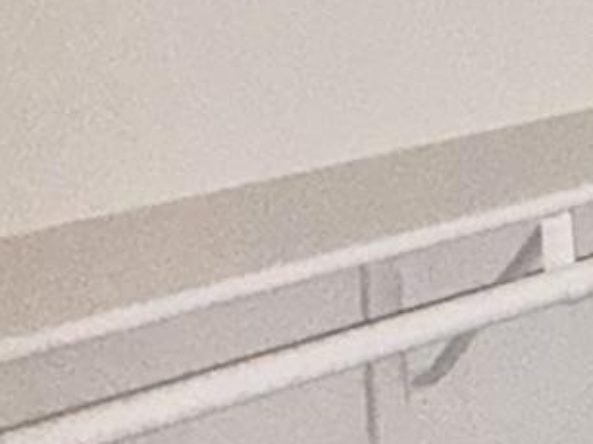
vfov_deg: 14.8
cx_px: 1600
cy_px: -210
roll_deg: -0.2
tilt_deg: -3.9
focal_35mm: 93
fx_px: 1593
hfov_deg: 12.8
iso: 200
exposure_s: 1/60
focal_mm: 2.22
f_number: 2.2
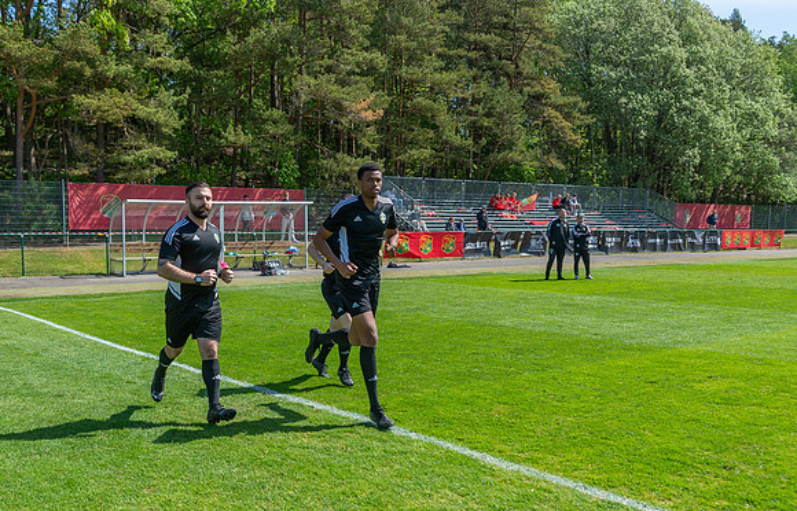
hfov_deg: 50.8
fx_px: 834
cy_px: 309
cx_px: 333
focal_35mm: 38
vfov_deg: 33.9
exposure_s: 1/800
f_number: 4
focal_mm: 31
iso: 160
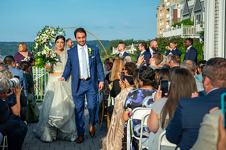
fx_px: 490
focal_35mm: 78
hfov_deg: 25.9
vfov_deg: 17.5
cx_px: 83
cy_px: 68
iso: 400
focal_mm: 55
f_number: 4
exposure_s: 1/3200
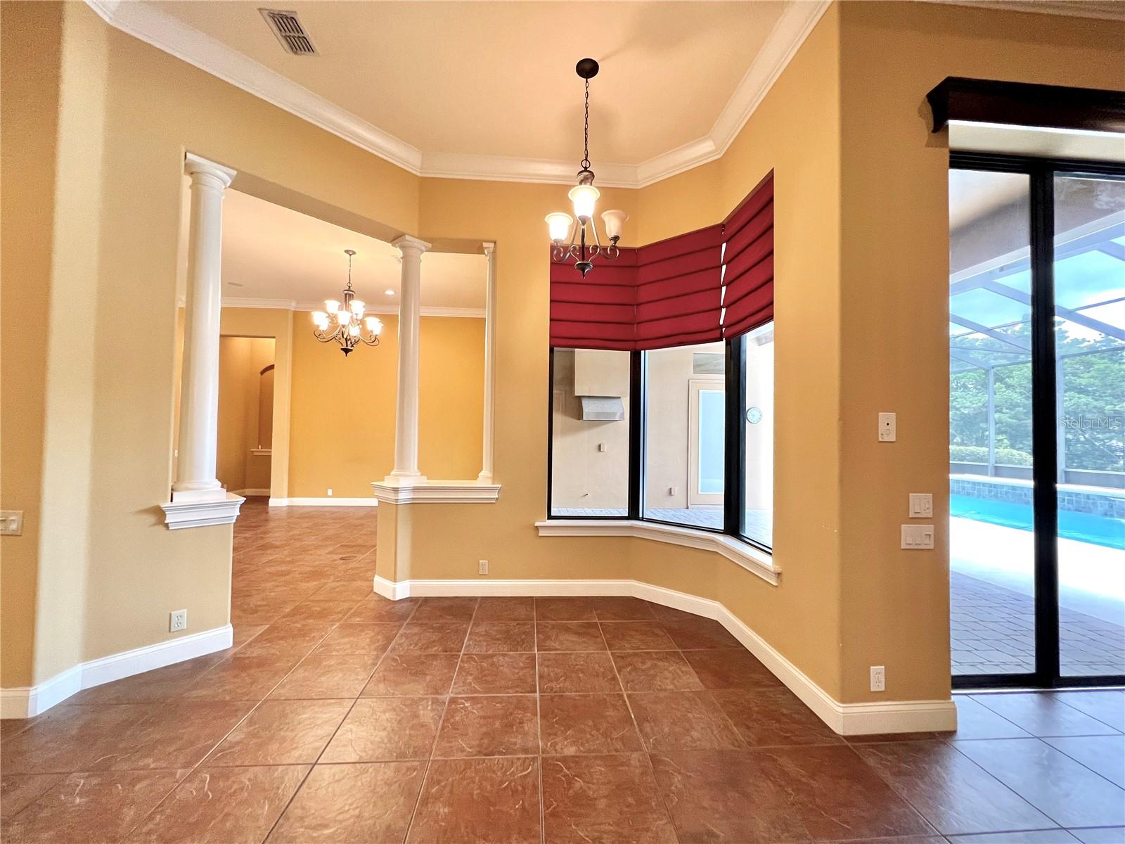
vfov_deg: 89.9
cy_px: 422
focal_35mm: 13
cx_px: 562
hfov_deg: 106.2
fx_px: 422
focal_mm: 1.57
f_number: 1.8
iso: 250
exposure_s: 1/60
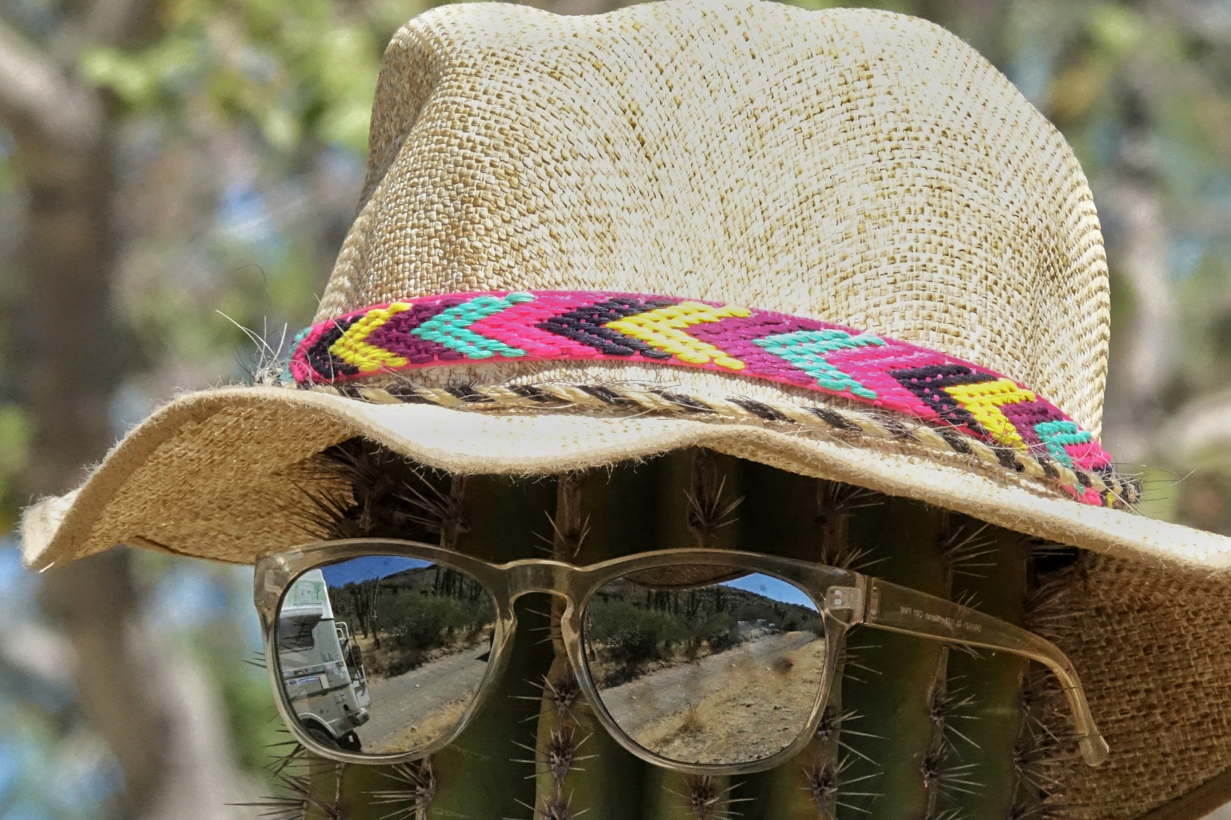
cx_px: 581
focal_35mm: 690
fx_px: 23590
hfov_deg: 3.0
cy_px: 590
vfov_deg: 2.0
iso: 1250
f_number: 8
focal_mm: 155.41
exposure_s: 1/1250
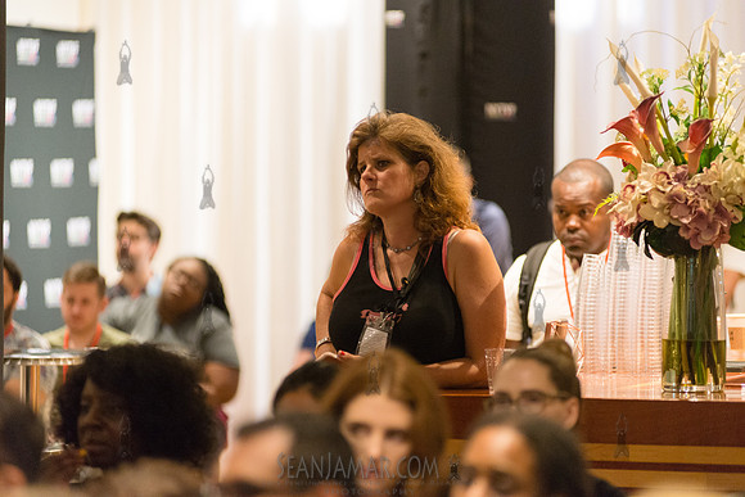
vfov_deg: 6.9
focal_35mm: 200
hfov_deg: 10.3
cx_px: 372
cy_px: 248
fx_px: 4140
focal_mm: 200
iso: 4000
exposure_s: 1/200
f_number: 2.8
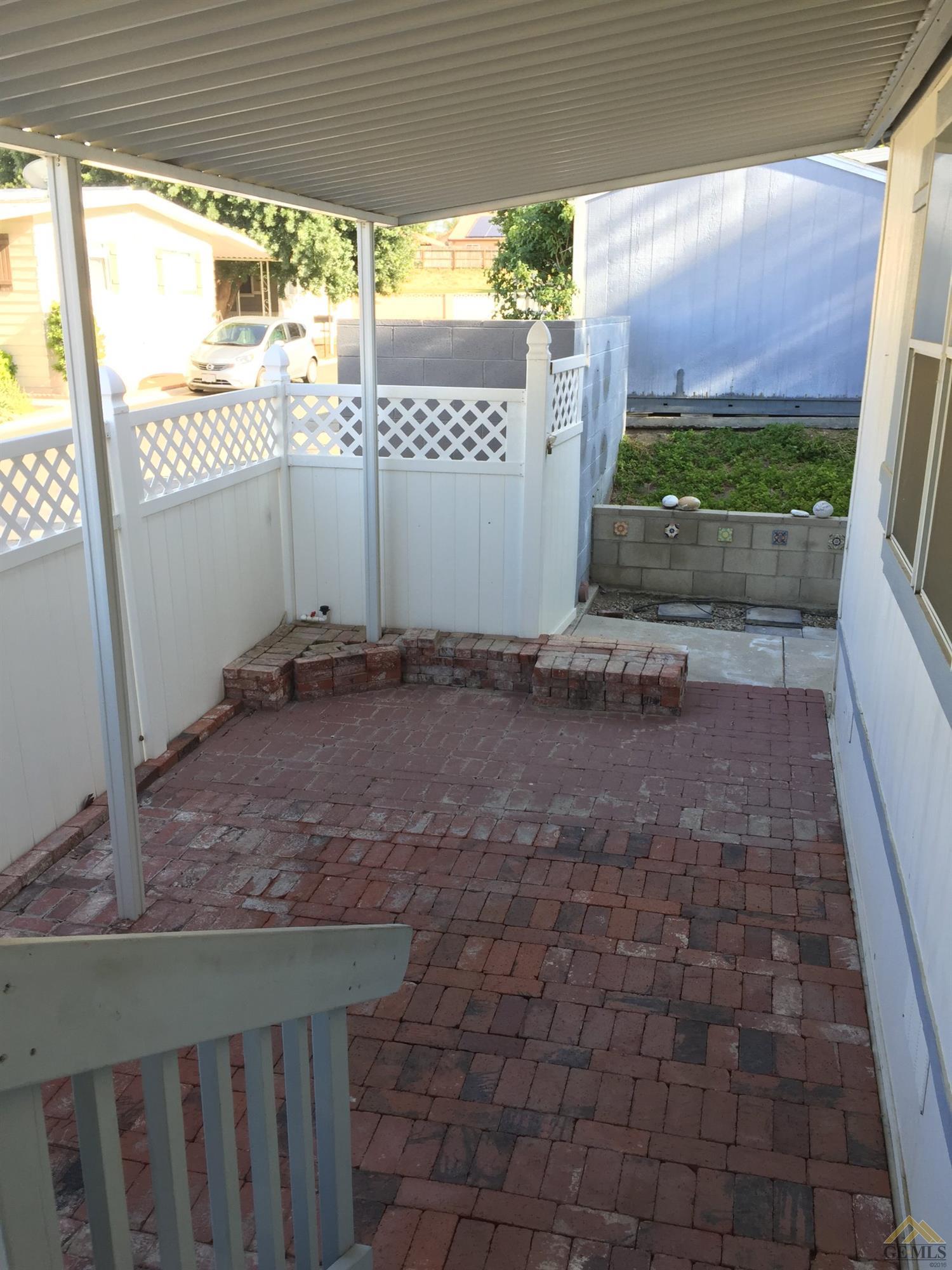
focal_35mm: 29
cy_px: 635
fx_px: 1063
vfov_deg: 61.7
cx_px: 476
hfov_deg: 48.2
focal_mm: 4.15
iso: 32
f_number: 2.2
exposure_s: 1/120
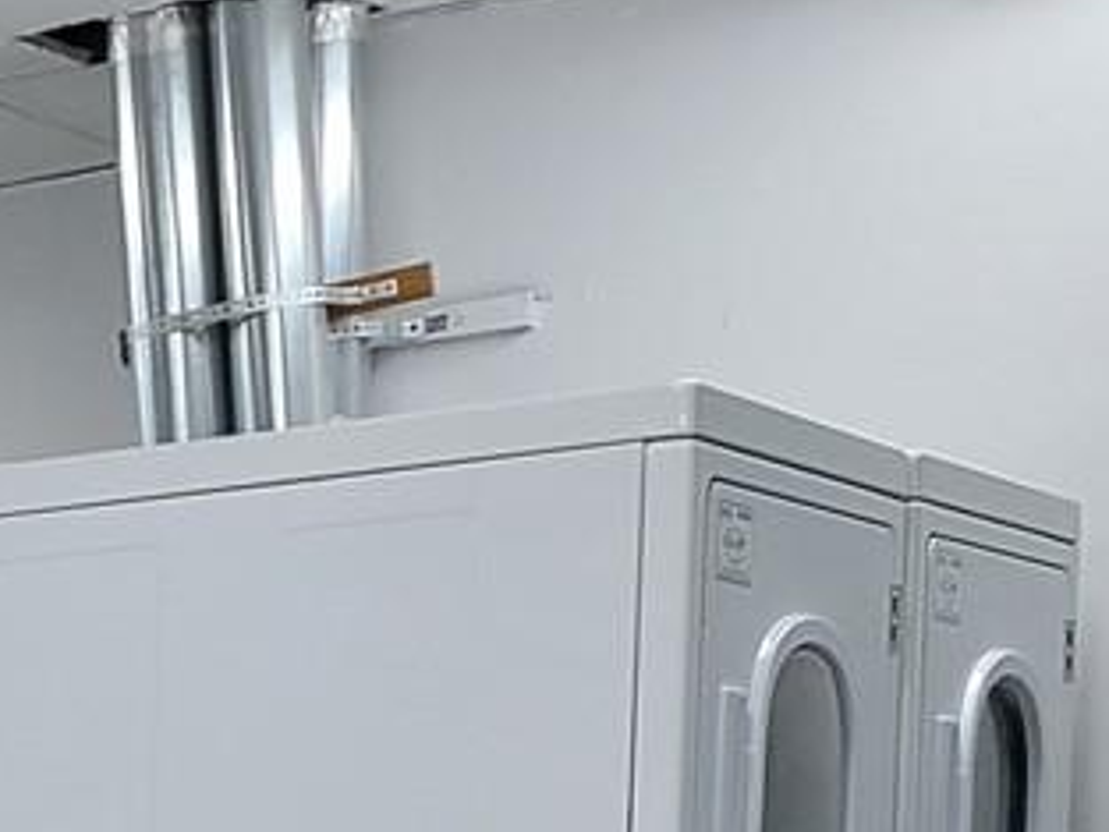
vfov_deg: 10.5
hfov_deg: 12.4
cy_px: 1519
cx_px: -1375
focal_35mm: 133
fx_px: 4263
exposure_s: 1/60
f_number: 1.8
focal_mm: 5.4
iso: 64
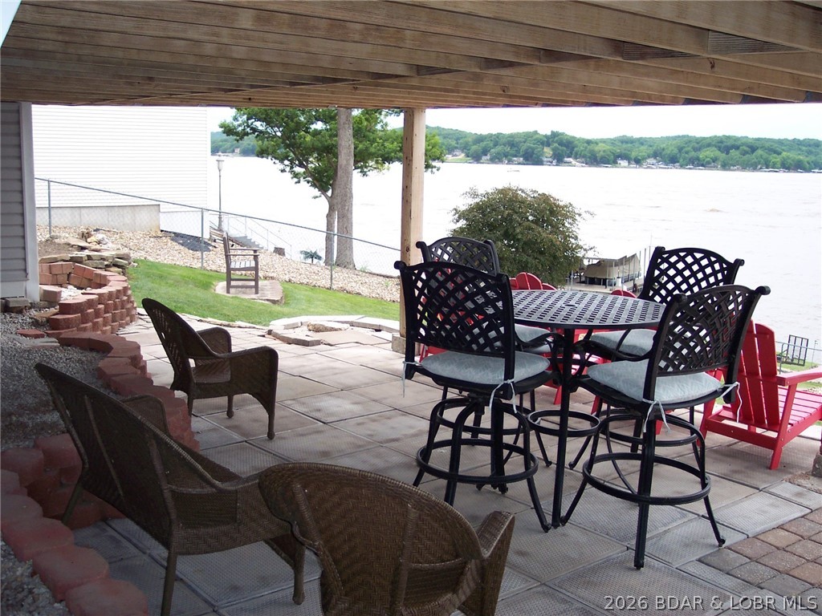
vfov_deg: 37.7
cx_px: 411
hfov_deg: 49.0
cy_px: 308
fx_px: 902
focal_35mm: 38
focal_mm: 8
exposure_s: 1/500
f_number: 2.8
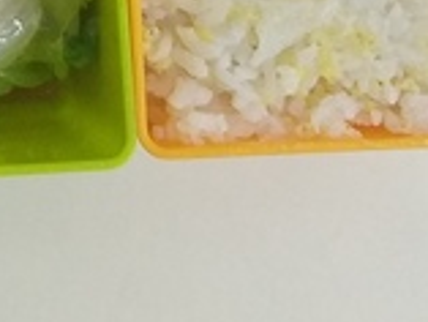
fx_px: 1435
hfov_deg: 15.8
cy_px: -252
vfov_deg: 11.8
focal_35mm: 116
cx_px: -174
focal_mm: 3.93
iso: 200
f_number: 1.7
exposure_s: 1/60
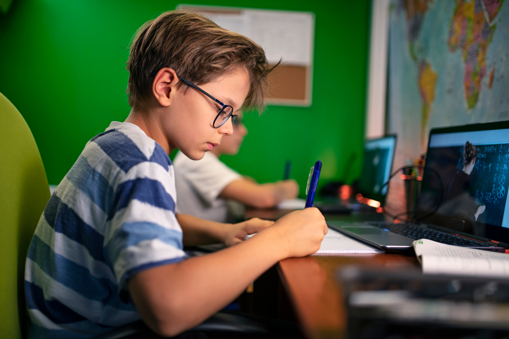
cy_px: 165
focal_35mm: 36
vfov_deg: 36.9
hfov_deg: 53.1
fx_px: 509
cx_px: 249
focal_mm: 35
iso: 200
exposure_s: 1/50
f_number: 1.4
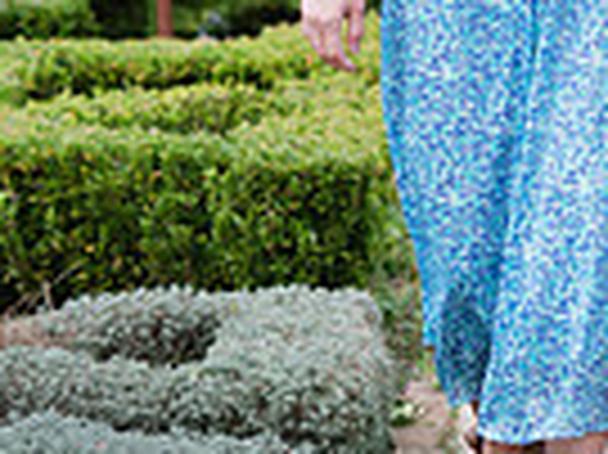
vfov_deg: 2.3
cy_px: -272
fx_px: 11249
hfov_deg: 3.1
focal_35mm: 641
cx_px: 219
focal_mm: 135
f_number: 2.8
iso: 160
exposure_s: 1/400
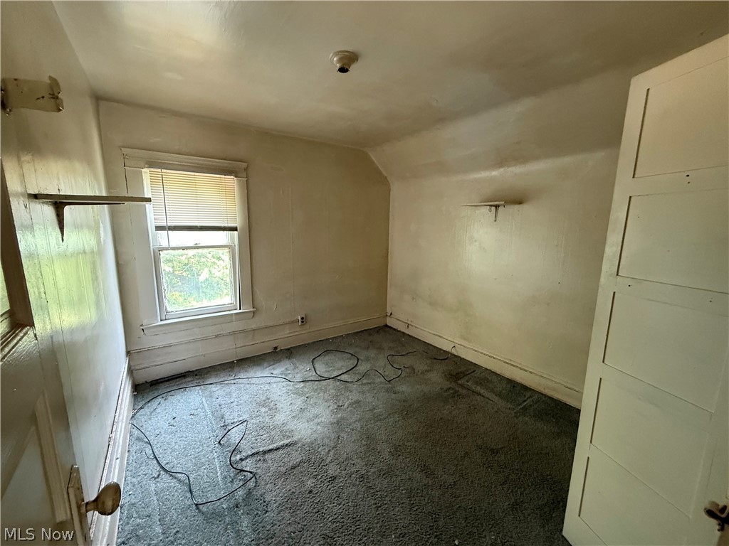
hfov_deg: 102.1
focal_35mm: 14
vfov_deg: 85.7
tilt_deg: -8.5
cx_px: 364
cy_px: 273
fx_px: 295
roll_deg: -0.8
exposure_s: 1/49
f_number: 2.2
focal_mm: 2.22
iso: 500
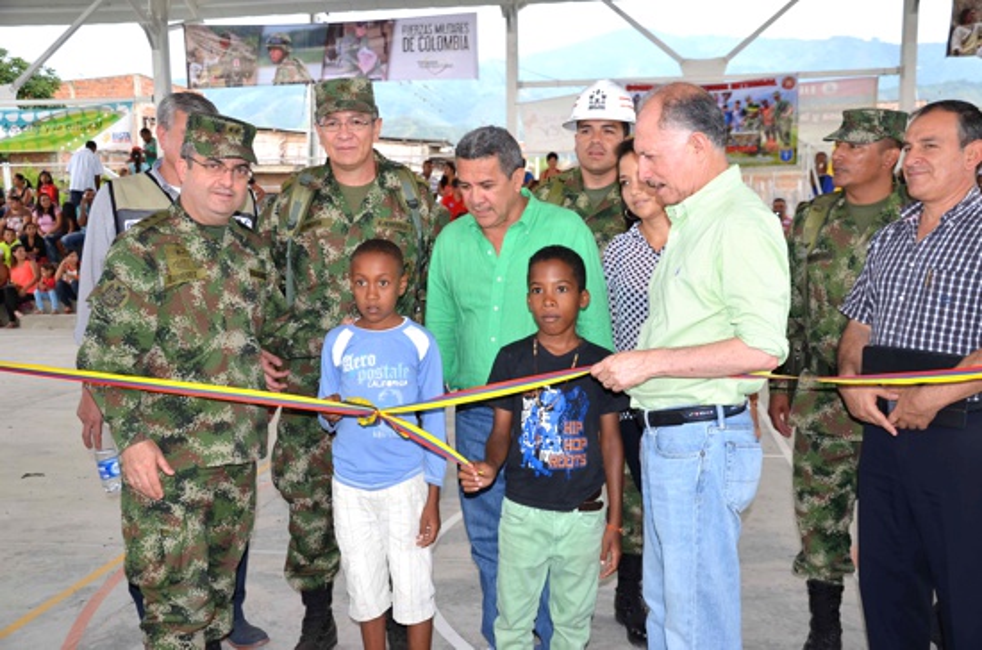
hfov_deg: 51.4
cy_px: 325
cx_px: 491
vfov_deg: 35.3
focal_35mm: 38
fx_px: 1021
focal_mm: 25
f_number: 5.6
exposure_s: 1/160
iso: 200
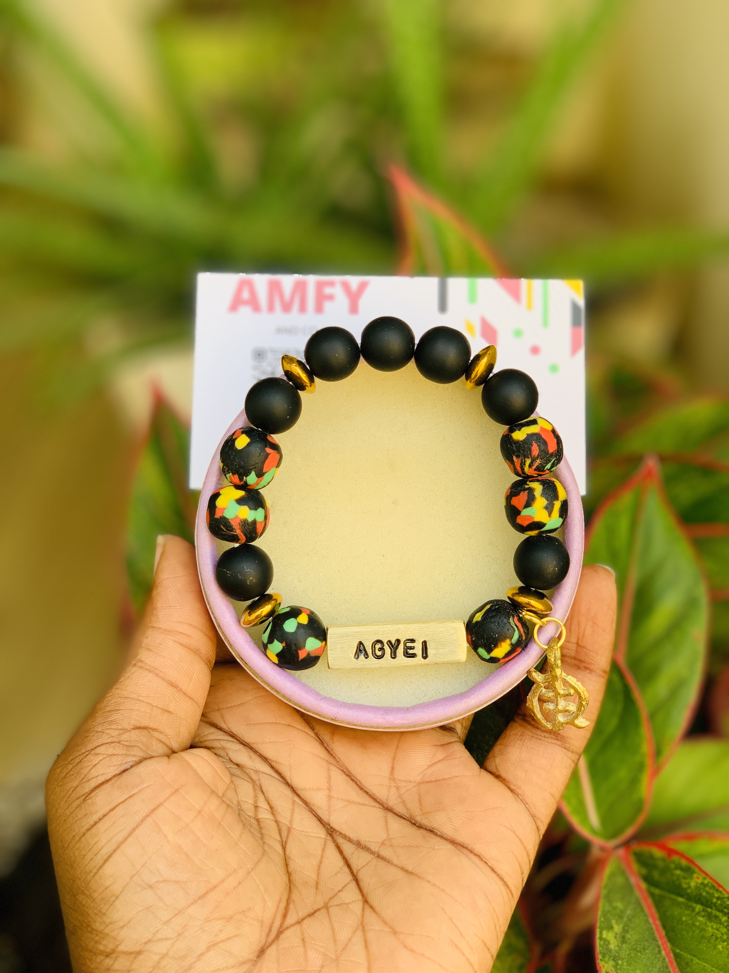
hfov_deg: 28.0
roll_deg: -0.1
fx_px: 1460
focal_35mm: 52
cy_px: 486
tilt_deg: -24.3
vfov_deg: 36.8
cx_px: 364
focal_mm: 6
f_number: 2.4
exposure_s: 1/122
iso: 16
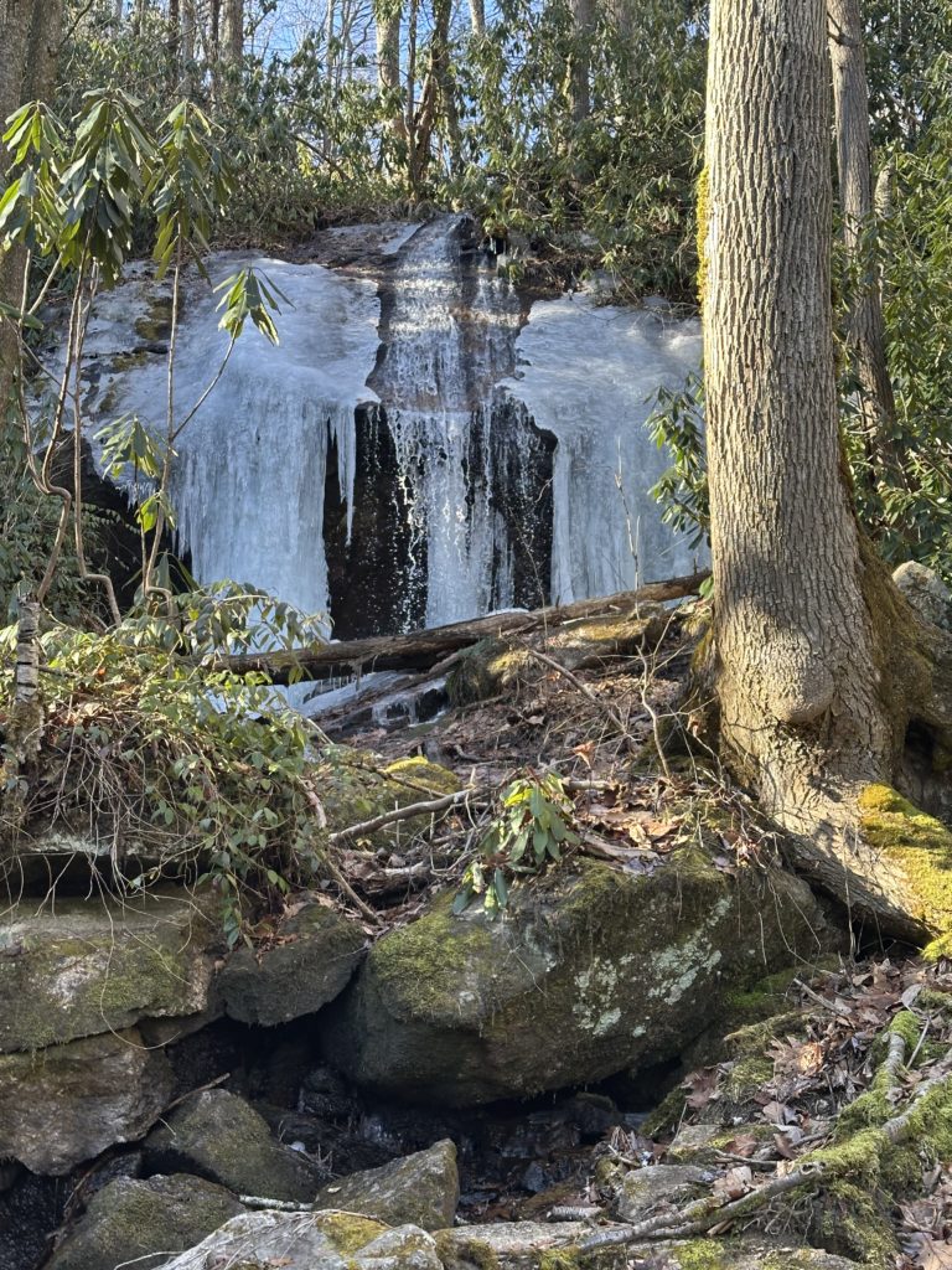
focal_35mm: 48
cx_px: 476
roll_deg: +0.7
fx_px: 1760
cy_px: 635
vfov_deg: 39.7
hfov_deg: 30.3
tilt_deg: +18.6
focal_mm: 6.86
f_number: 1.78
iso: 64
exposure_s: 1/180
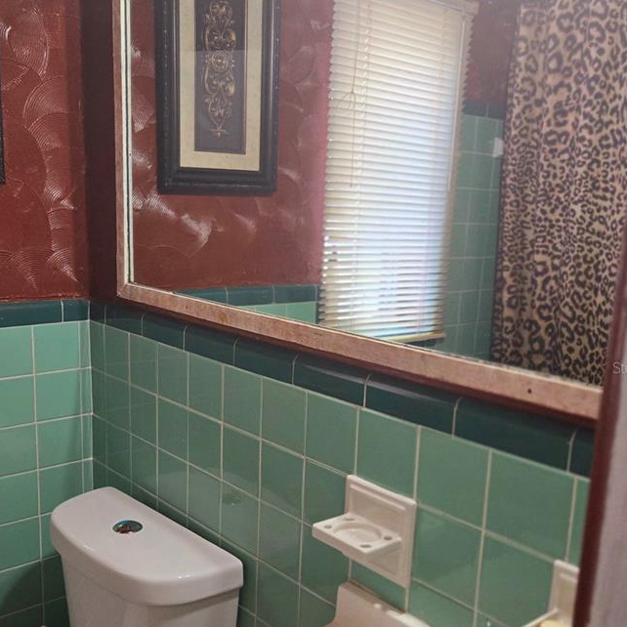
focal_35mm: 38
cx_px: 242
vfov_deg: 43.7
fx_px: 779
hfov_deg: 43.6
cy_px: 367
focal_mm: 5.4
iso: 500
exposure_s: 1/120
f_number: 1.8
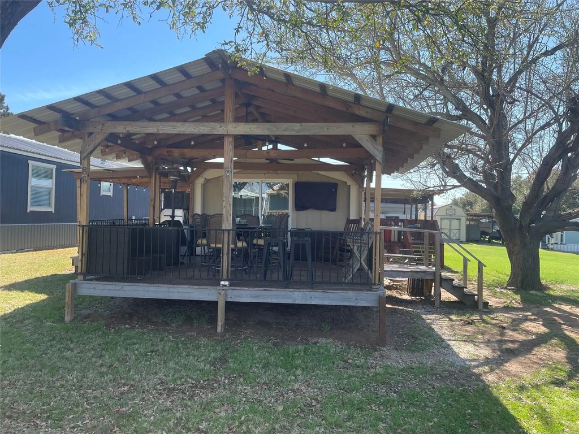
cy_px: 217
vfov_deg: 53.1
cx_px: 290
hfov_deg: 67.3
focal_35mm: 26
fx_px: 435
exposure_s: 1/868
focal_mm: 4.2
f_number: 1.6
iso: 32
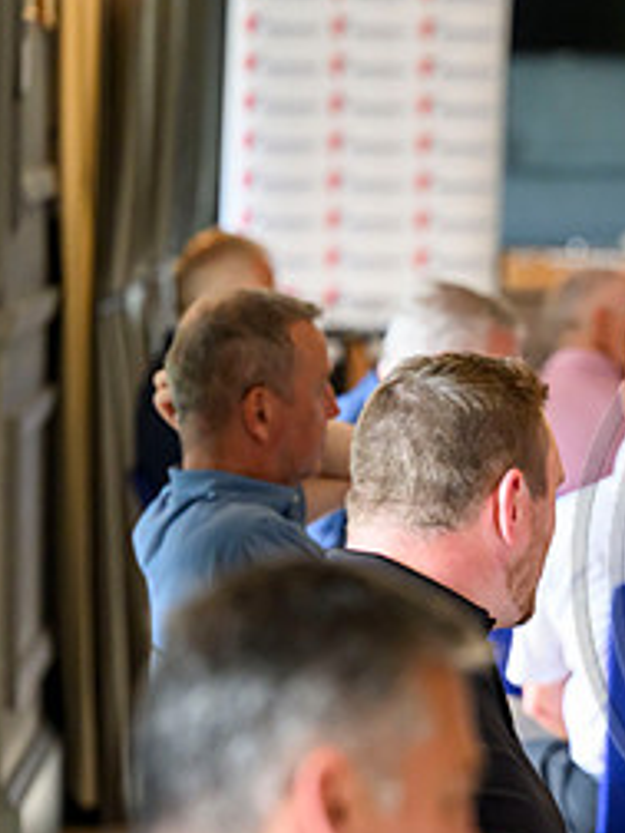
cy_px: 567
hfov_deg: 4.8
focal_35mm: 310
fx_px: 7463
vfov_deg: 6.4
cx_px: 909
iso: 4000
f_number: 4
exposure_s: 1/640
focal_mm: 140
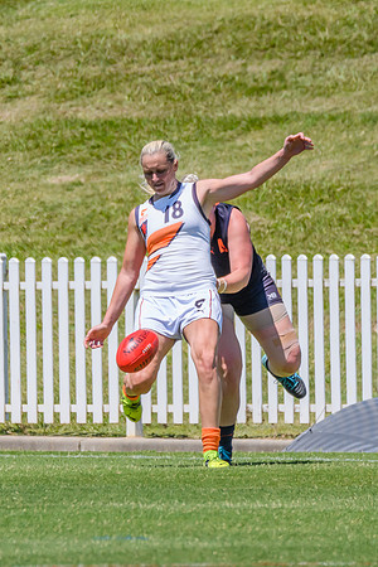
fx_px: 18585
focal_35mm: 1180
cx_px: 115
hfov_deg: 1.2
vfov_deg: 1.7
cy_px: 308
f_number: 10
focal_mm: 460
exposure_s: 1/2000
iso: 800
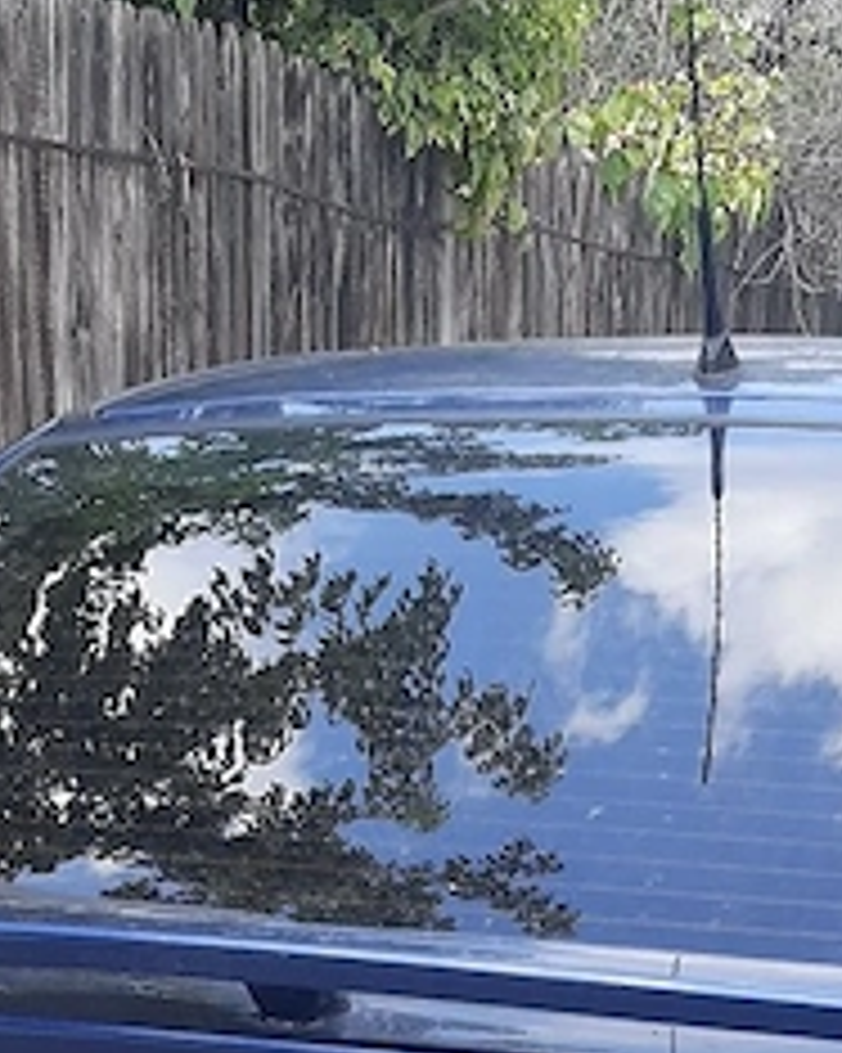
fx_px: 2805
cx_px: 617
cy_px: 1606
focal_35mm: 90
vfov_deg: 18.6
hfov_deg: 17.0
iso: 40
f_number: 1.7
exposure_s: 1/417
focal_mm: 3.93
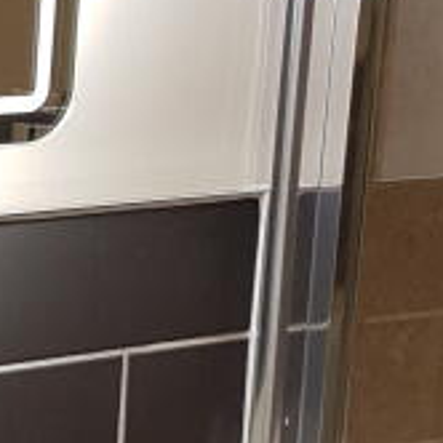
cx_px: -61
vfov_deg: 12.3
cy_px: 195
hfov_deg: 12.1
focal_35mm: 142
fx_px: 2056
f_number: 1.7
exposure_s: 1/120
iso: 64
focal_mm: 4.2
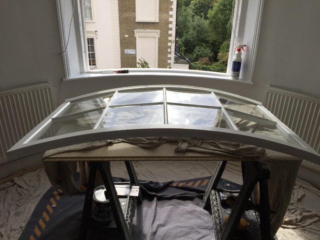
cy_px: 120
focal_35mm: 29
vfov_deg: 48.2
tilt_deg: -24.9
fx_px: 268
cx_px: 160
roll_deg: -1.9
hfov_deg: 61.7
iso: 32
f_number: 2.2
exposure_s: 1/638
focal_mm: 4.15
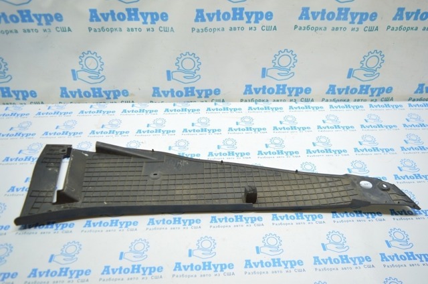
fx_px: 321
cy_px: 142
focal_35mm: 27
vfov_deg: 47.8
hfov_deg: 67.4
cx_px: 214
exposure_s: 1/50
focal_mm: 18
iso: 400
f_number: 3.5
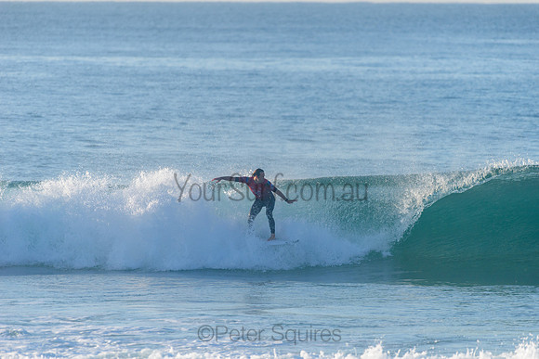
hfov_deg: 4.1
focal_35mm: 500
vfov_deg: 2.8
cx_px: 270
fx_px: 7489
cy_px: 180
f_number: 5.6
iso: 320
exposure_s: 1/2000
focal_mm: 500
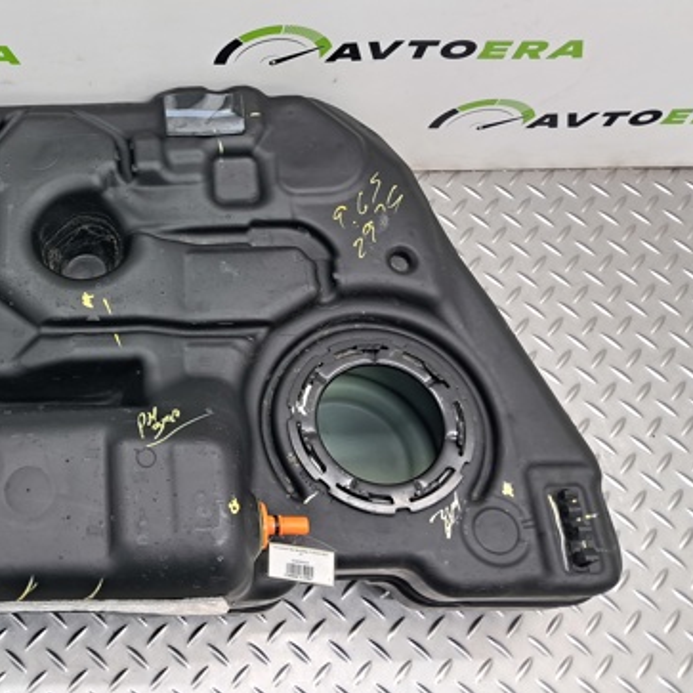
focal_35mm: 42
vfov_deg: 39.6
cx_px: 88
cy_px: 243
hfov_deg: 37.7
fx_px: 951
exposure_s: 1/50
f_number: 1.8
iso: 125
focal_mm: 4
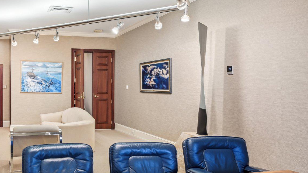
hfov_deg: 57.9
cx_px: 49
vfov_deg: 38.8
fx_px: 245
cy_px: 68
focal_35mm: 30
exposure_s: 1/5
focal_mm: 16
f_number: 8
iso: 400
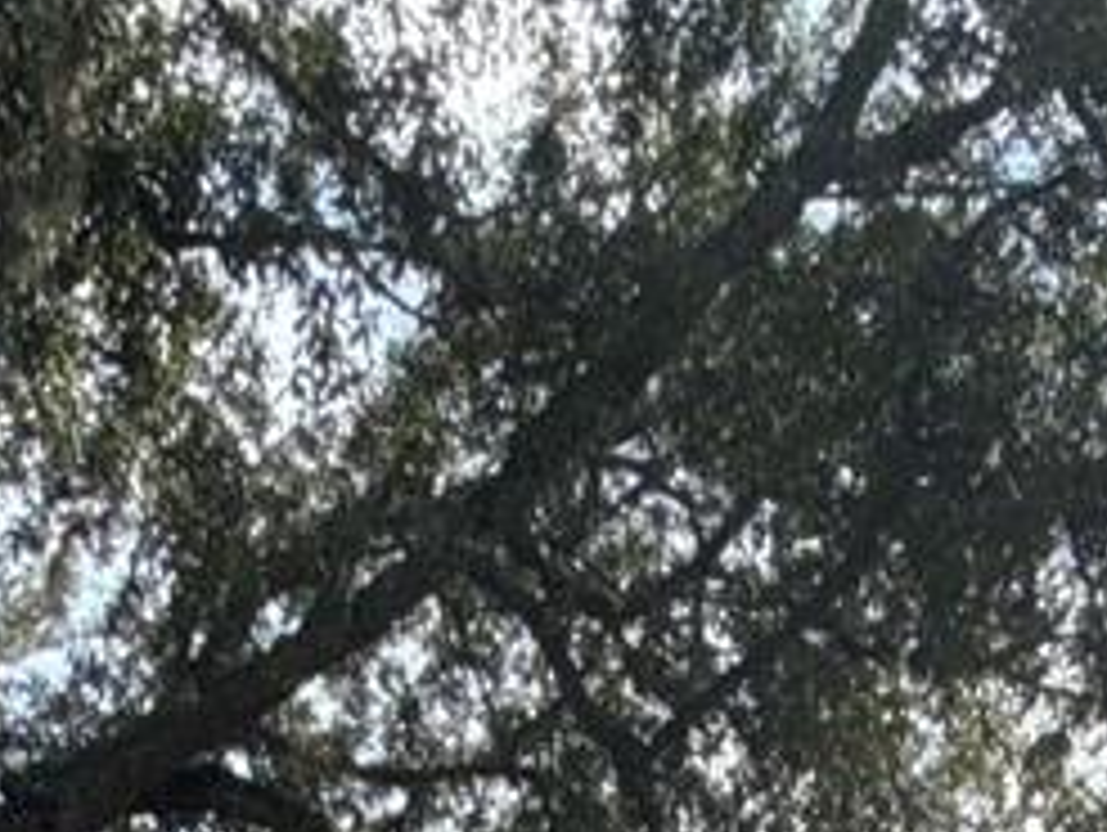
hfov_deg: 21.4
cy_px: 2478
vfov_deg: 10.9
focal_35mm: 91
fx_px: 2913
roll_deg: -2.0
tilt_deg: -2.1
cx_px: 315
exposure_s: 1/2410
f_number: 2.2
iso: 64
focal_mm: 2.22
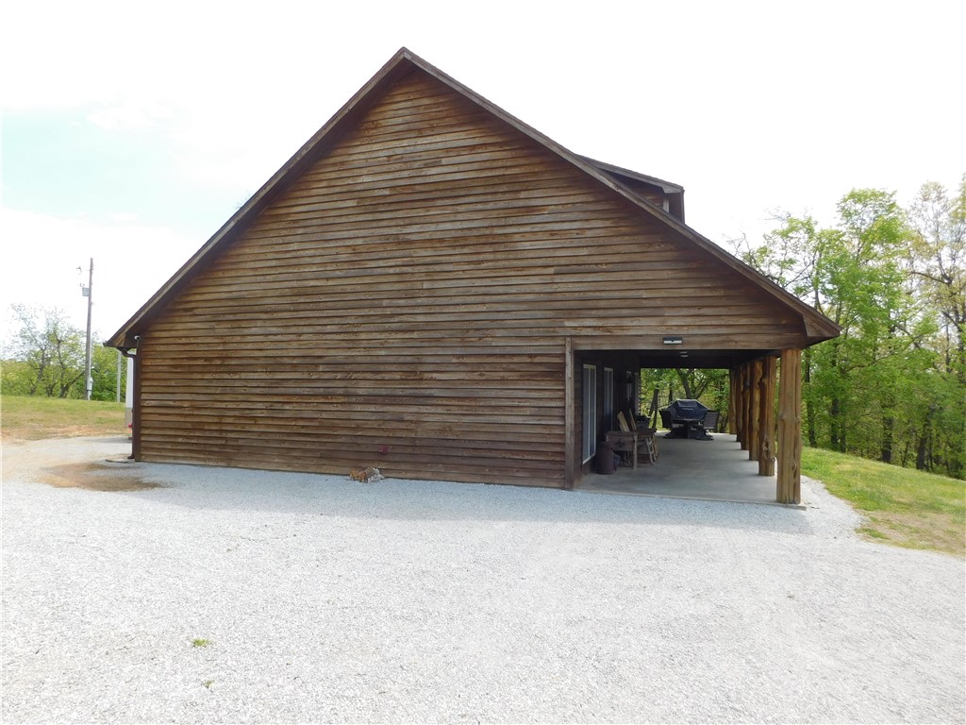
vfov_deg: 58.9
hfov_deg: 73.9
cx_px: 483
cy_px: 362
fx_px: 642
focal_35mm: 23
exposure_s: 1/640
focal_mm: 4
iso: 125
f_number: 3
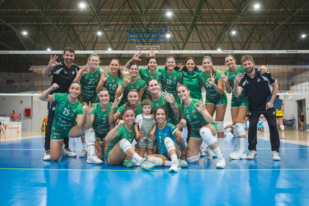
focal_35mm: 35
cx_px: 154
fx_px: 300
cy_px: 103
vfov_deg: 37.9
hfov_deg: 54.4
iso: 1000
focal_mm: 35
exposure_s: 1/320
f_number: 2.8
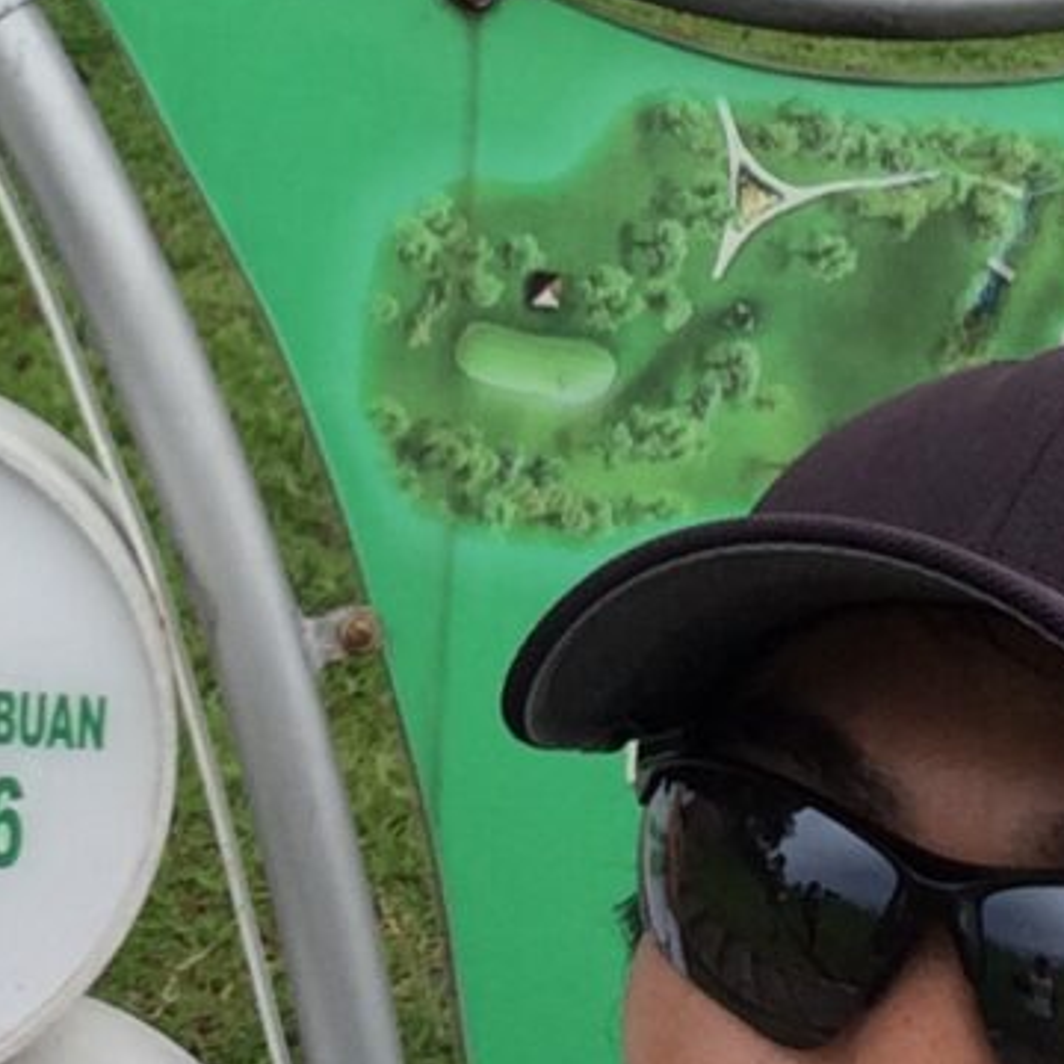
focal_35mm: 78
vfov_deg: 21.7
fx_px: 2712
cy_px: 100
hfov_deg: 22.0
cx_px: 254
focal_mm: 2.15
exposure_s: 1/1144
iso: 50
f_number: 2.4
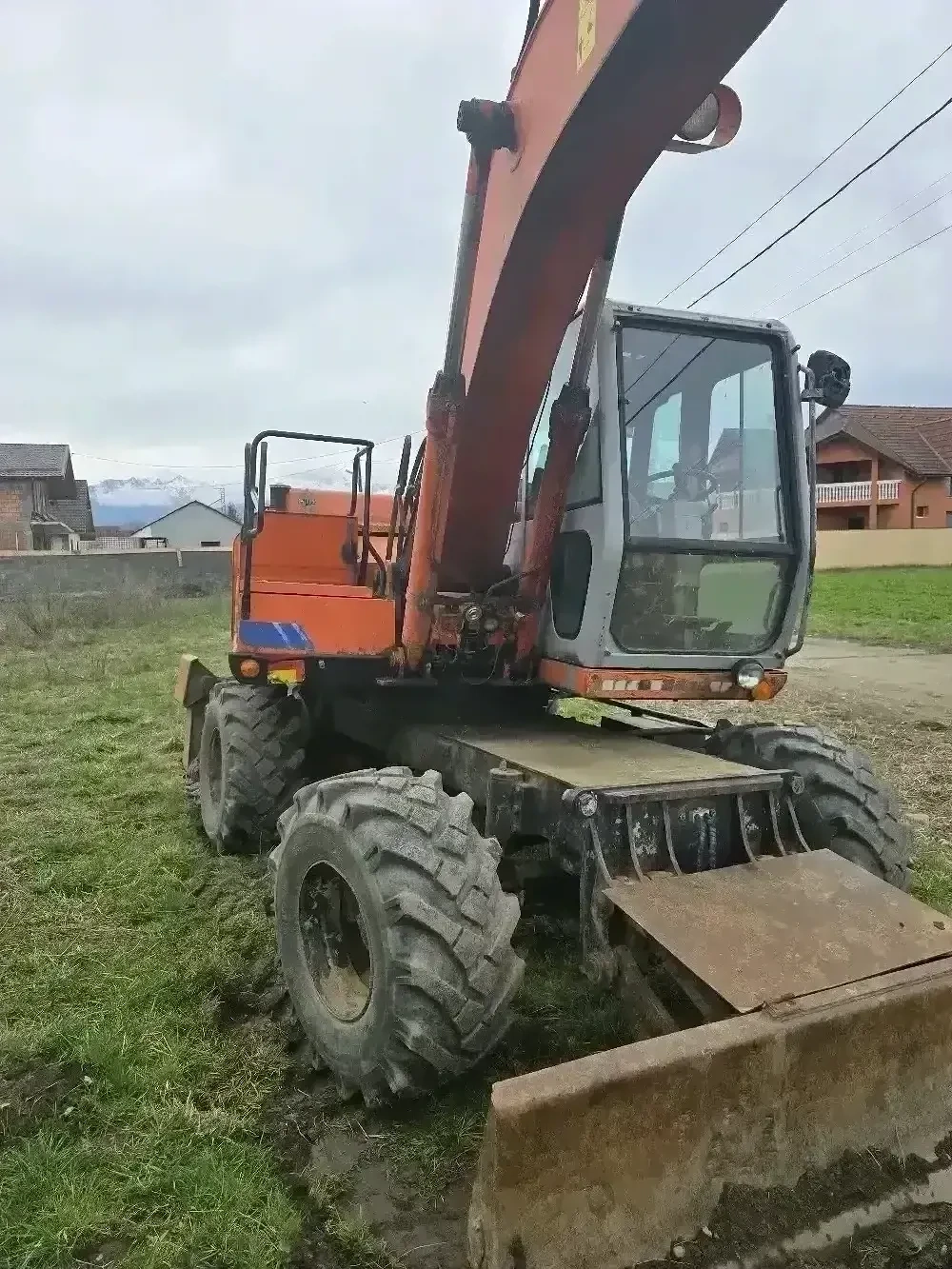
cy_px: 634
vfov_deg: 73.9
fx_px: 843
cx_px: 476
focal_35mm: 23
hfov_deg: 58.9
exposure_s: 1/556
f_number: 1.7
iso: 12
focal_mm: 6.3
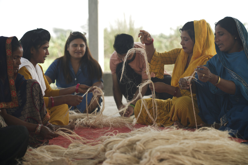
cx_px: 124
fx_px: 586
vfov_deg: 16.1
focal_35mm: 85
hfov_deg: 23.9
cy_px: 82
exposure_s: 1/1000
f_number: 2.8
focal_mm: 85
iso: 100
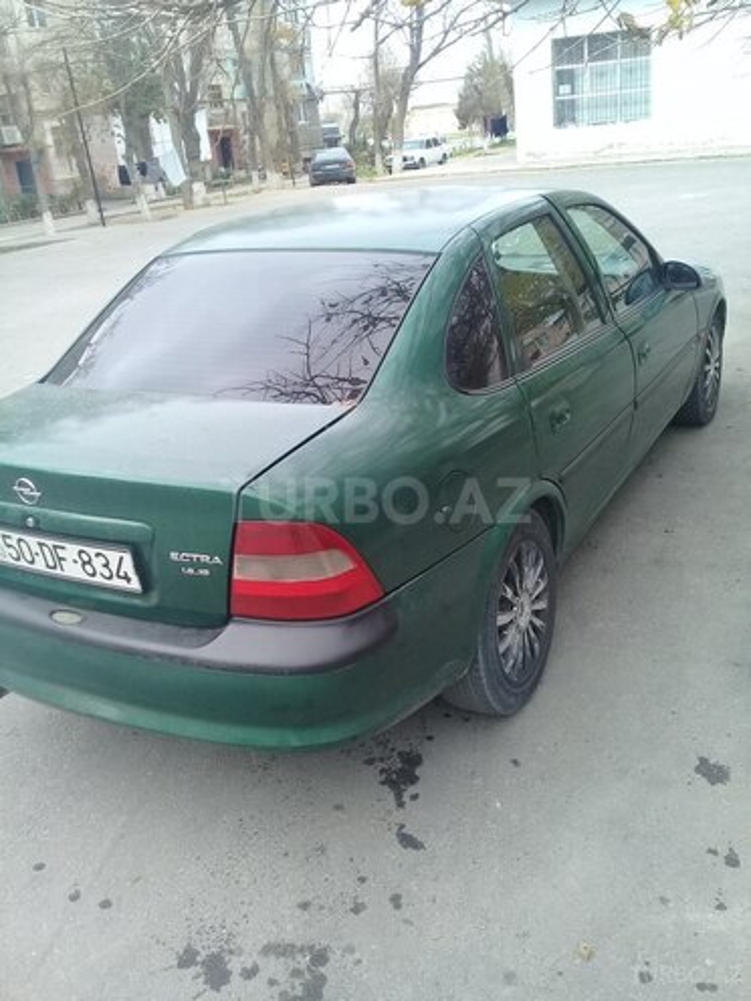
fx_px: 897
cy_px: 500
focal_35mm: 31
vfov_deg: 58.4
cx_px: 376
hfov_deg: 45.4
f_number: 2.2
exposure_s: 1/135
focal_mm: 3.3
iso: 50
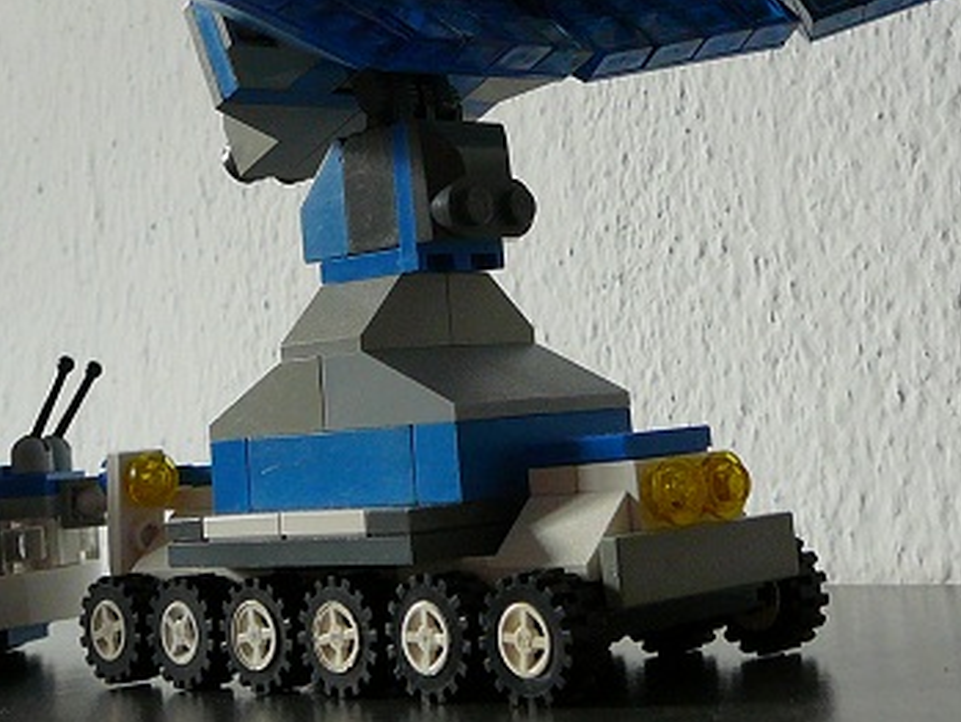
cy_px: 28
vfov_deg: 18.7
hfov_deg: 25.3
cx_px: 438
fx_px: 2138
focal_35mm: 77
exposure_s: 1/30
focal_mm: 5.2
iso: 160
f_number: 2.8
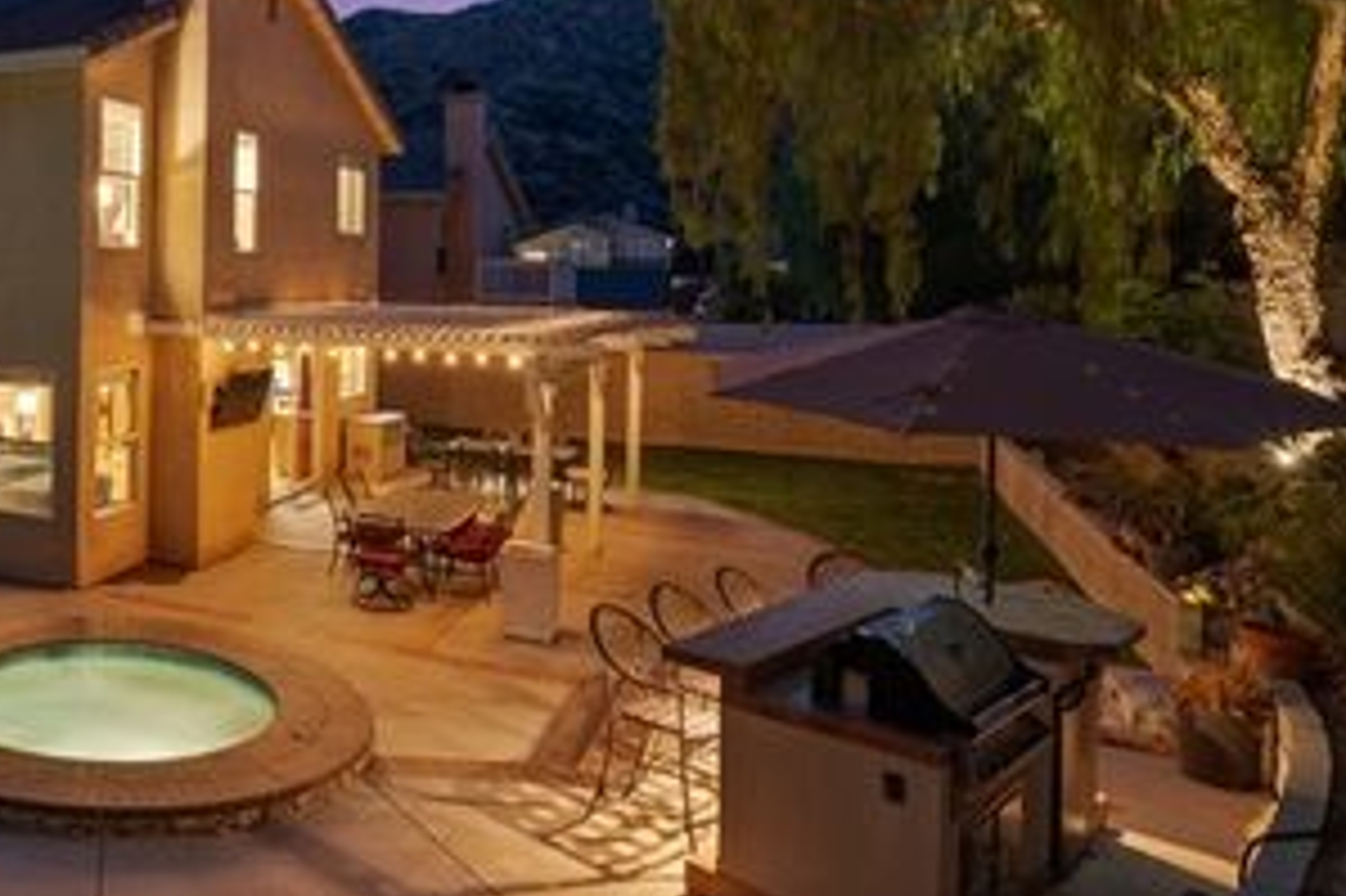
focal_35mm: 30
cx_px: 72
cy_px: 272
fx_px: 1121
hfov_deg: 52.3
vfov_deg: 42.7
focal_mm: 14
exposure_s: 25
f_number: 9
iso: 100
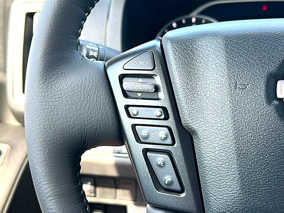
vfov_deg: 32.2
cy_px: 106
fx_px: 369
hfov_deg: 42.1
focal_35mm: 45
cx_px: 142
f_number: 1.78
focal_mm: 6.86
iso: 64
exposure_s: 1/148
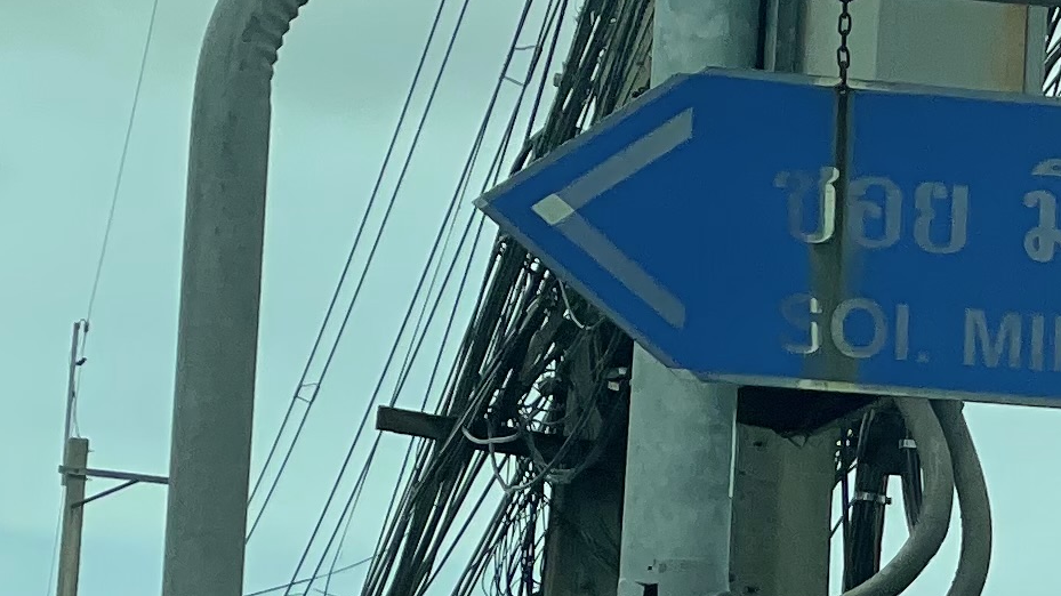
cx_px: 1311
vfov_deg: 4.9
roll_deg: -2.0
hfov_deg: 8.7
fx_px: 6919
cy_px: 765
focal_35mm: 246
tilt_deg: +8.8
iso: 25
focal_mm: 6
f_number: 2
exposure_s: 1/510
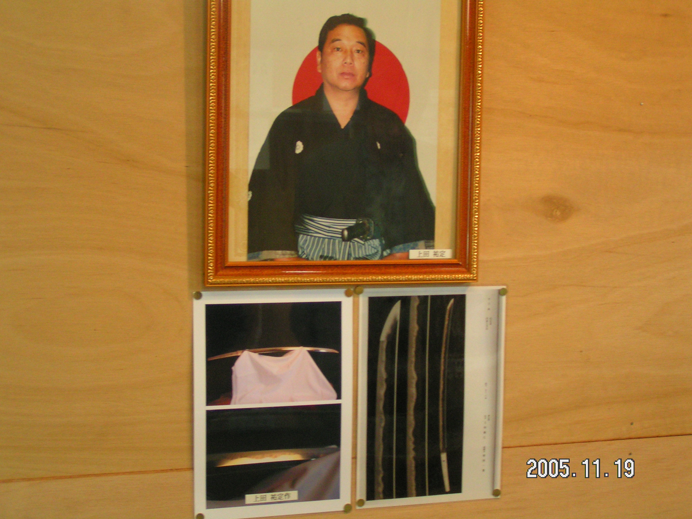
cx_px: 346
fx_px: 1139
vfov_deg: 25.7
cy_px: 260
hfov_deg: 33.8
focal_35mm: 57
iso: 200
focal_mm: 8.7
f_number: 3.2
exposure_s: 1/30
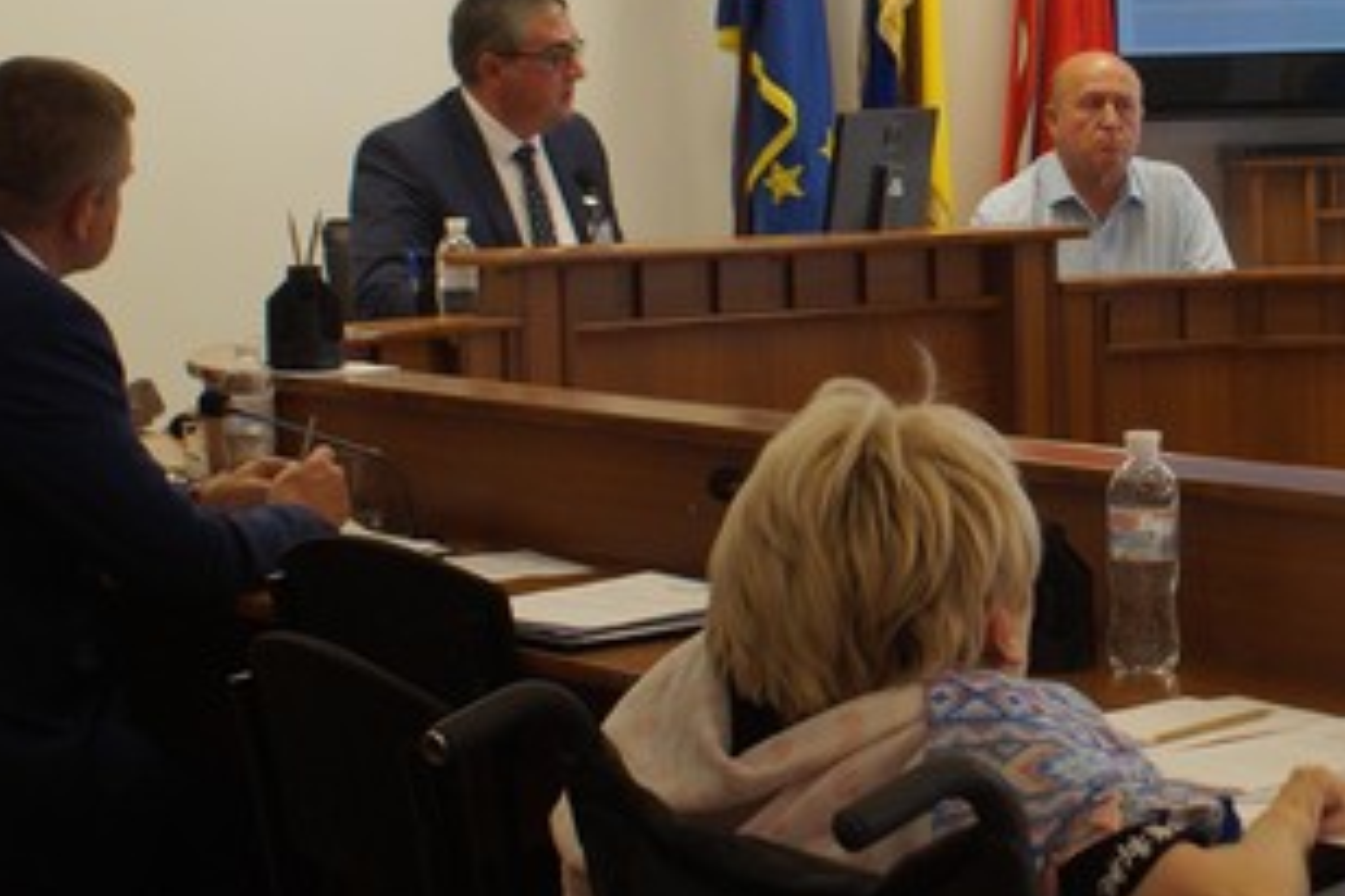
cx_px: 1271
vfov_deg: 14.3
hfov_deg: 20.9
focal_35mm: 95
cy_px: 196
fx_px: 3549
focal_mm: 28
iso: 320
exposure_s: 1/60
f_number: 4.5
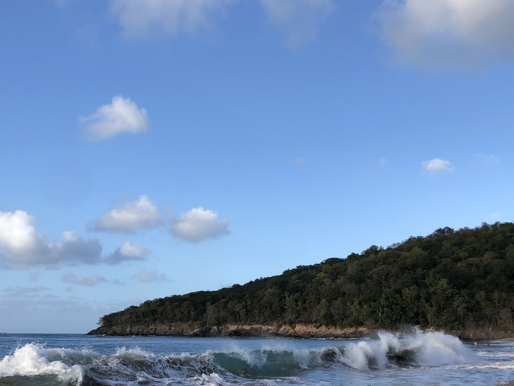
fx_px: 728
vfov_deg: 29.0
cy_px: 315
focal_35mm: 49
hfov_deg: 38.9
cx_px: 258
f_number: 1.8
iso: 20
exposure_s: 1/1412
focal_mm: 4
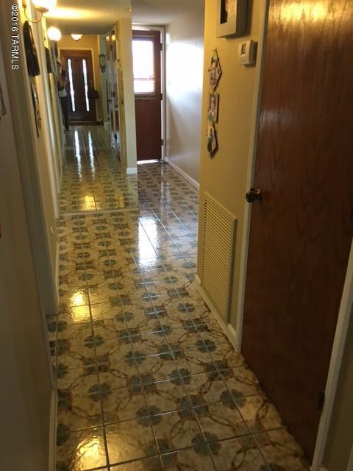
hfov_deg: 48.2
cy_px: 236
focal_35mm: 29
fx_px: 394
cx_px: 176
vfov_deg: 61.7
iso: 160
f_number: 2.2
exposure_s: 1/30
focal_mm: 4.15
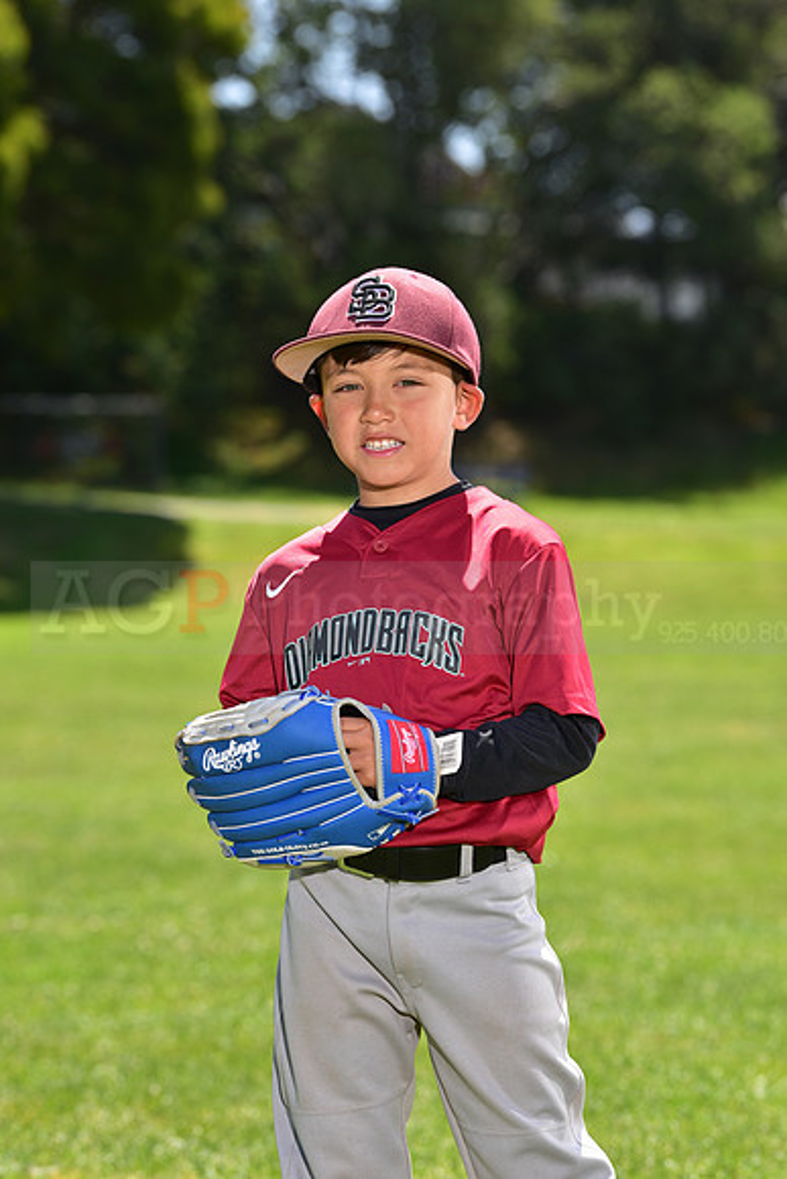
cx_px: 394
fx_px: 4424
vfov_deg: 15.2
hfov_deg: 10.2
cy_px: 590
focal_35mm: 135
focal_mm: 135
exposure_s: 1/200
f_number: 5.6
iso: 80
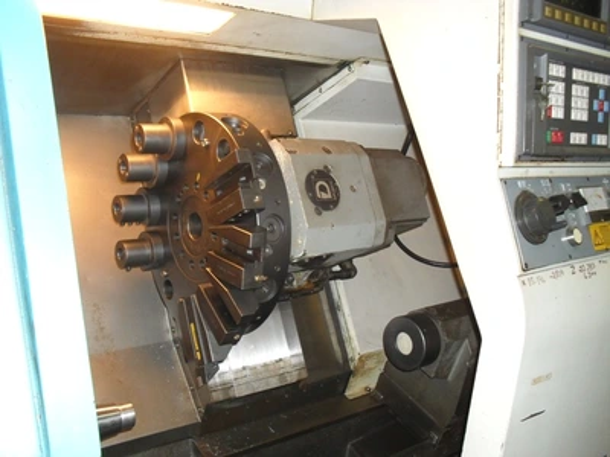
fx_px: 617
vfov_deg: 40.7
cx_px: 305
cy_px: 228
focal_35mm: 35
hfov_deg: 52.6
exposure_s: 1/45
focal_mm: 6.3
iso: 200
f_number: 3.2
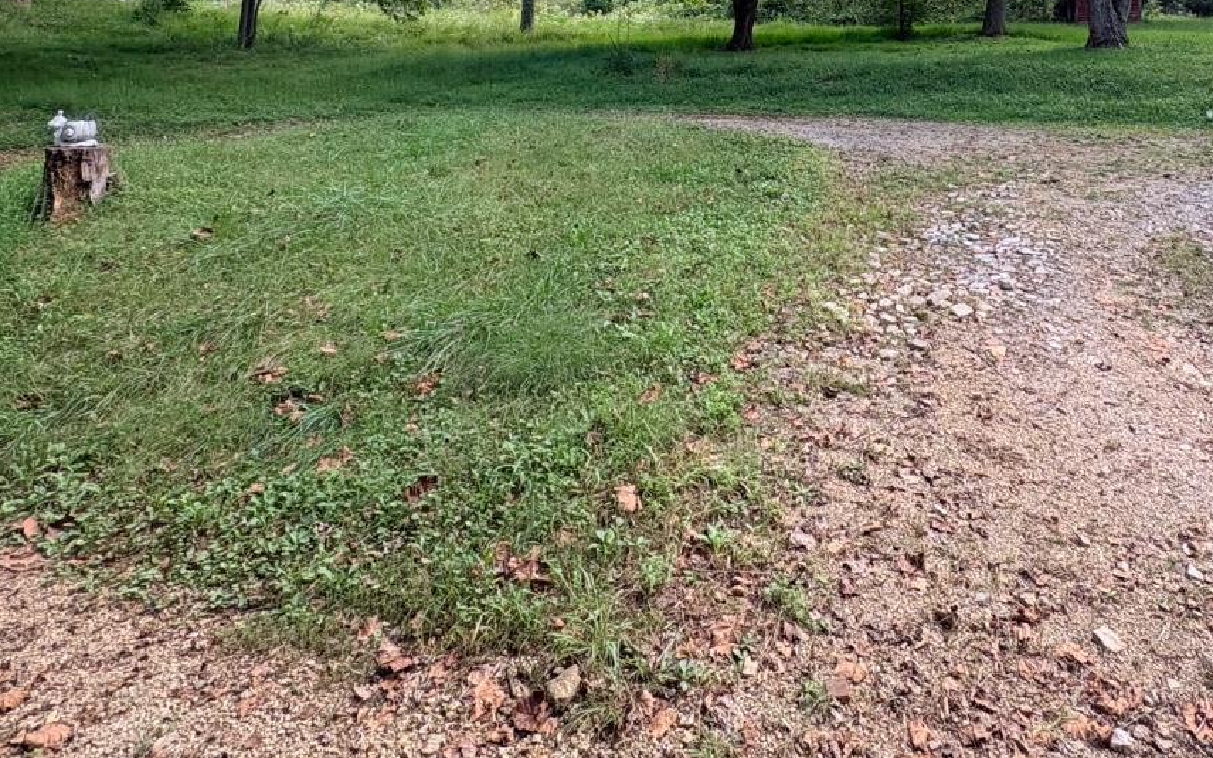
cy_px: 28
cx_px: 786
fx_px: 860
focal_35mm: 26
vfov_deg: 42.2
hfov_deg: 68.9
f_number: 2.2
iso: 64
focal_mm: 2.22
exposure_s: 1/327
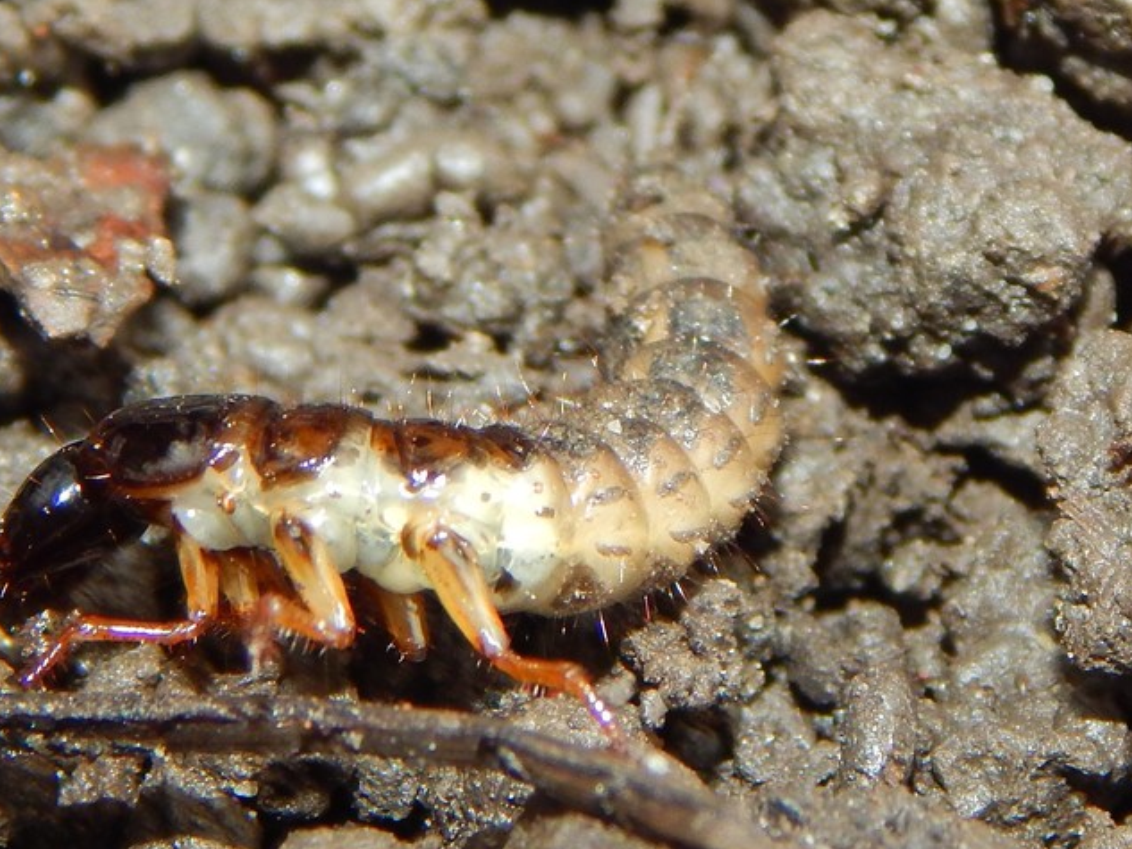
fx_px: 3303
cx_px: 446
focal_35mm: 101
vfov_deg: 14.7
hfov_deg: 19.4
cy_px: 393
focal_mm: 13.5
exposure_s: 1/30
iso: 200
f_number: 8.4
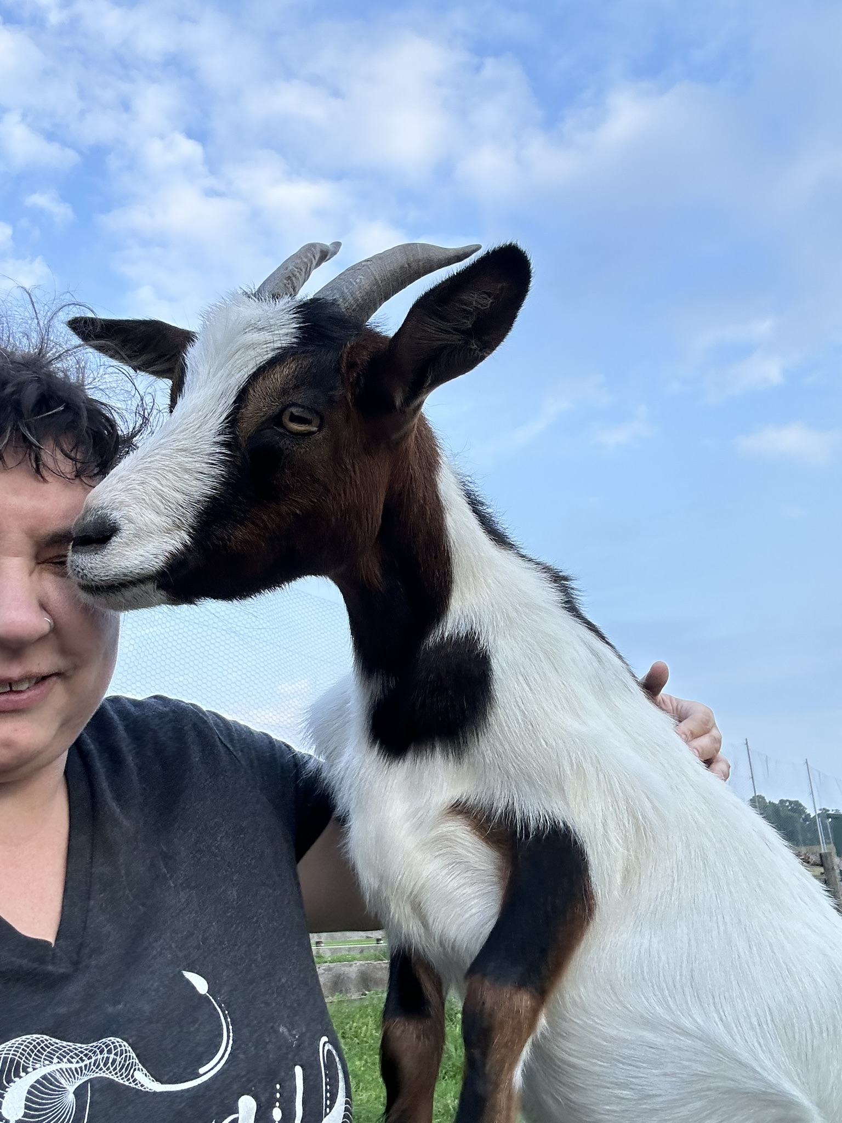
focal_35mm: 30
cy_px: 562
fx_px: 973
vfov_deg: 60.0
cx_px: 421
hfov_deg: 46.8
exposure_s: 1/410
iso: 25
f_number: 1.9
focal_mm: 2.69
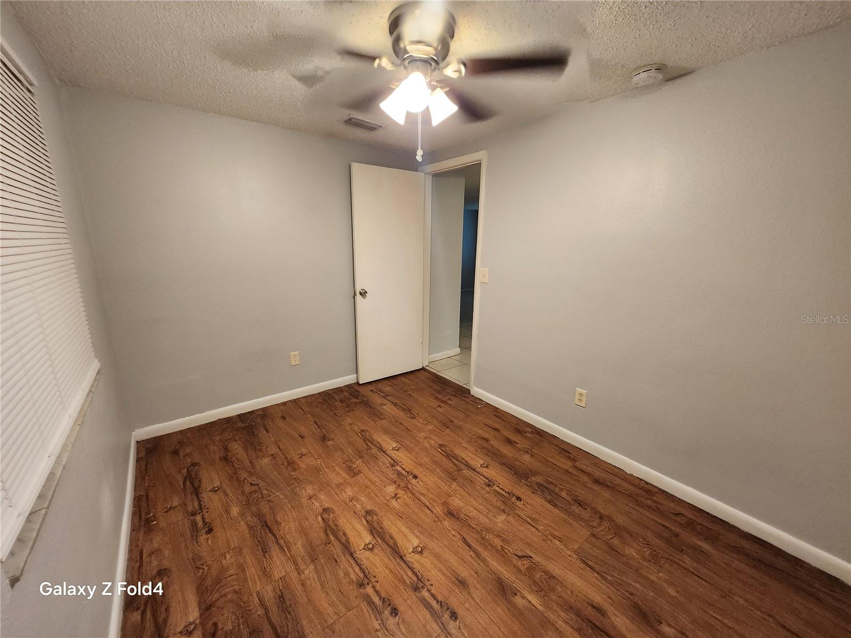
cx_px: 426
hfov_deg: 106.2
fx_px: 320
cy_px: 319
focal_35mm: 13
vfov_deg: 89.9
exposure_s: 1/60
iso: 400
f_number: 2.2
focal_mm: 1.74
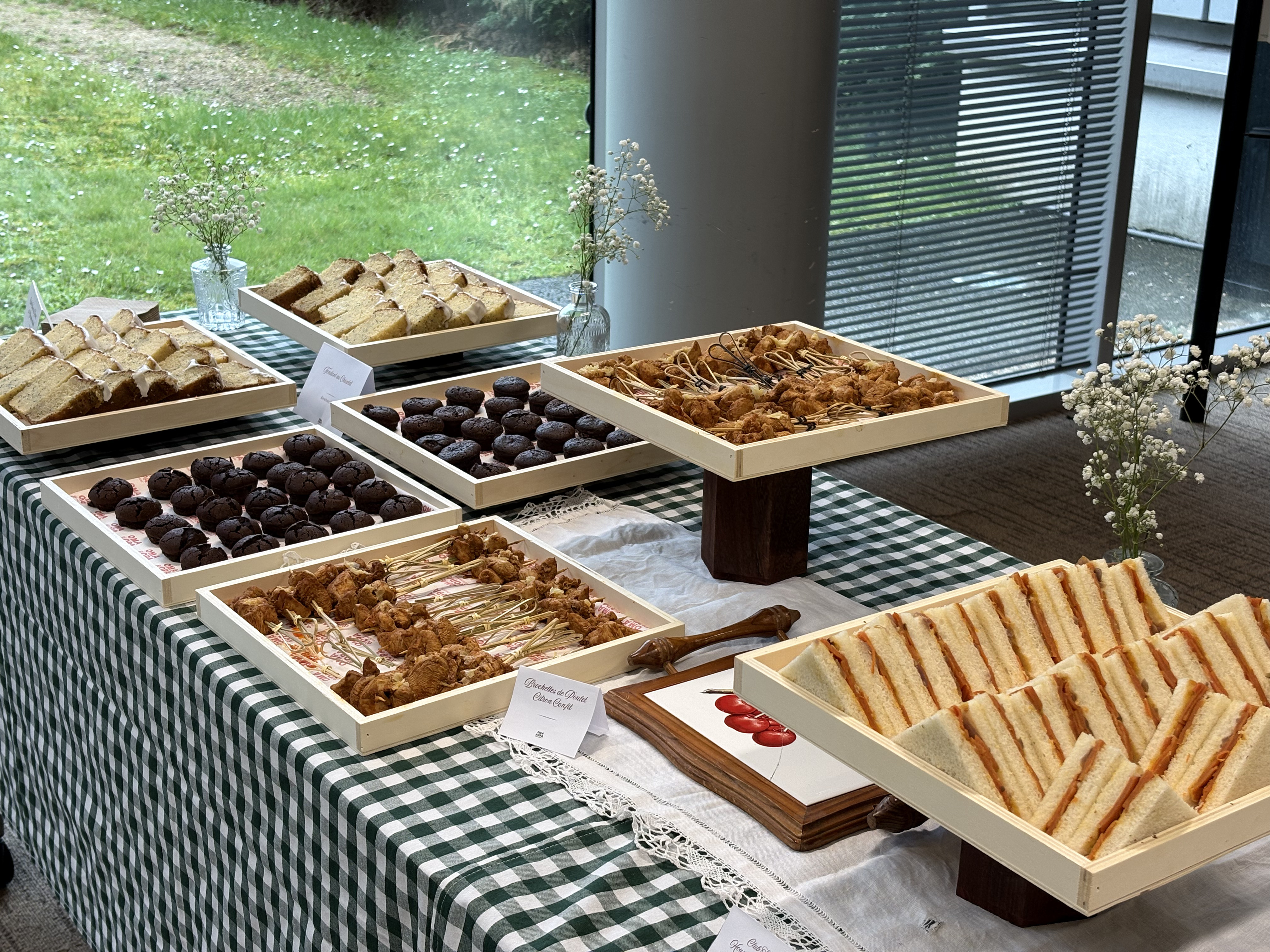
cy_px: 476
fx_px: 1908
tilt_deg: -20.0
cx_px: 635
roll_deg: -0.7
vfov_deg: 28.0
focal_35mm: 52
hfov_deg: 36.8
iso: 25
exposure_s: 1/50
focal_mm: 5.96
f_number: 1.6
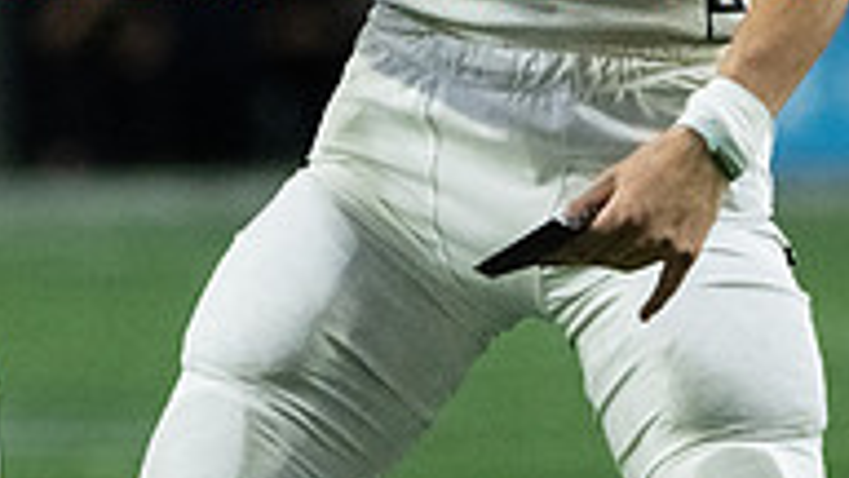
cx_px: 323
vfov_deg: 1.1
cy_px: -195
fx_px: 24921
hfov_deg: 2.0
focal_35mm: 1107
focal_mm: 300
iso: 12800
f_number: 5.6
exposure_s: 1/1250
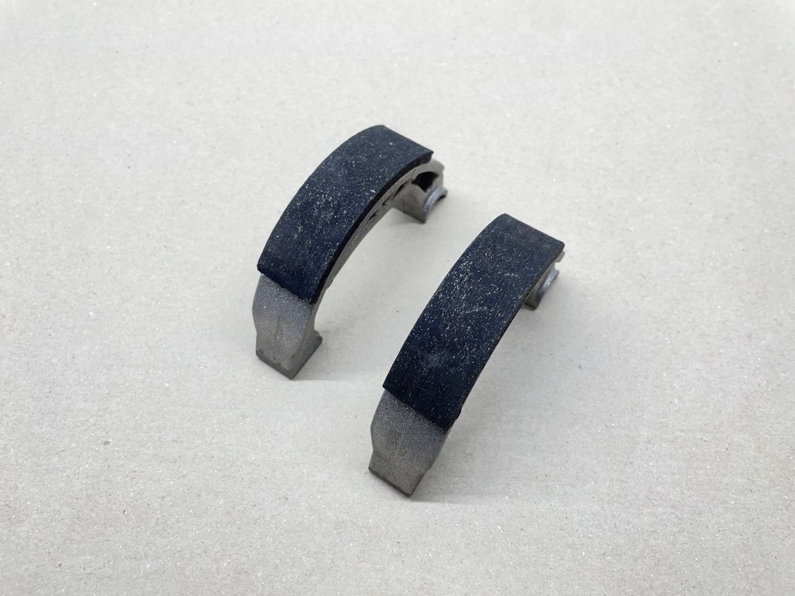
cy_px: 298
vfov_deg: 53.1
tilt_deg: -60.3
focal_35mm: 26
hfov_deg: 67.3
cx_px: 398
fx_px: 597
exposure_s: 1/100
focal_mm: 4.2
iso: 64
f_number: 1.6
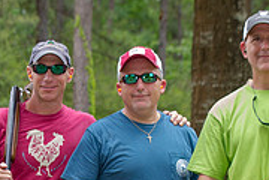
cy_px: 237
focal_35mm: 226
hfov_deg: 9.1
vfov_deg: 6.0
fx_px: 1689
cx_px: 120
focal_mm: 70
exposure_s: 1/60
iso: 200
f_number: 4.5
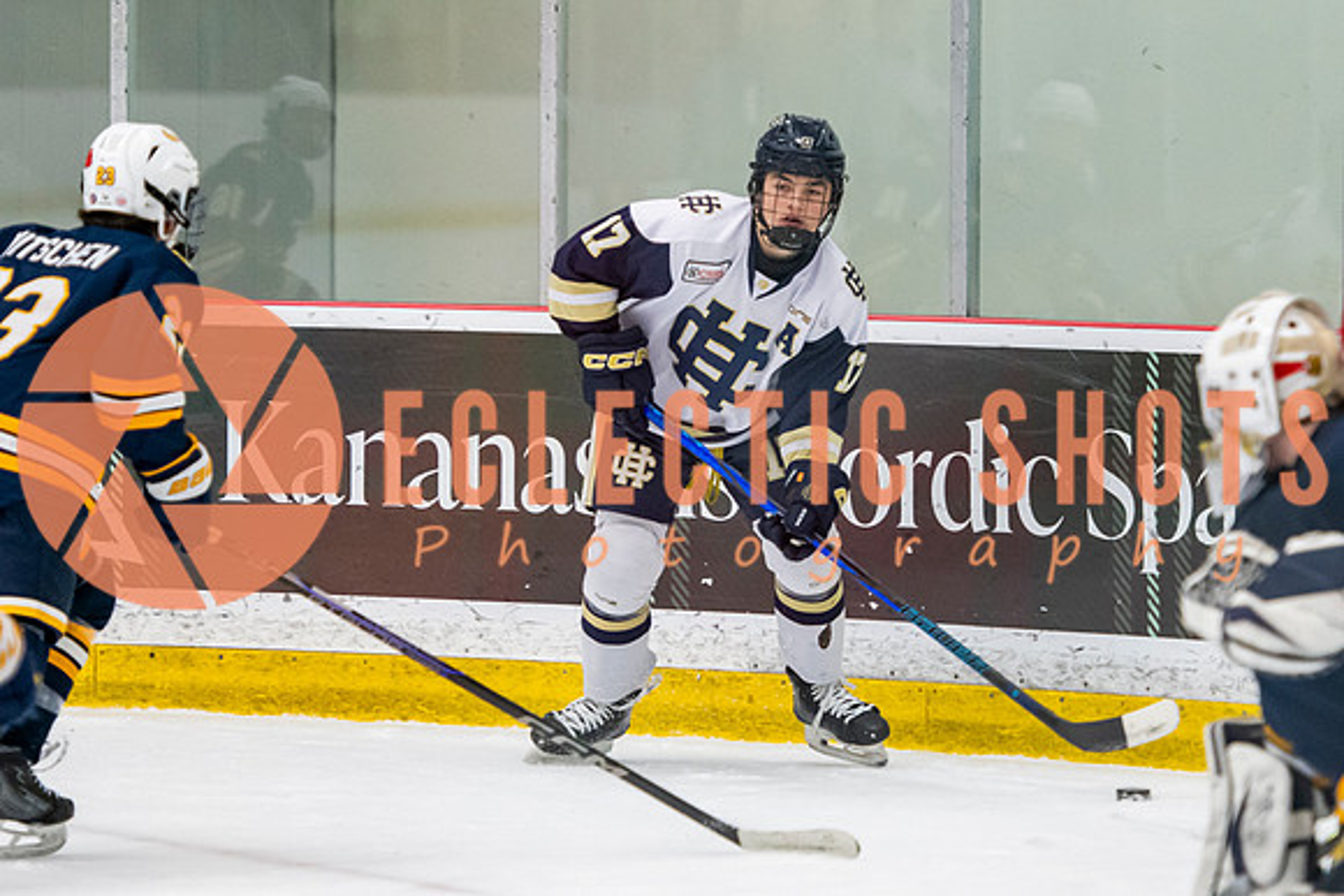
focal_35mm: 271
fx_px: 10129
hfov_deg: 7.6
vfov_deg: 5.1
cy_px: 338
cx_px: 637
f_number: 3.2
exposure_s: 1/640
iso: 2000
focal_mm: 140
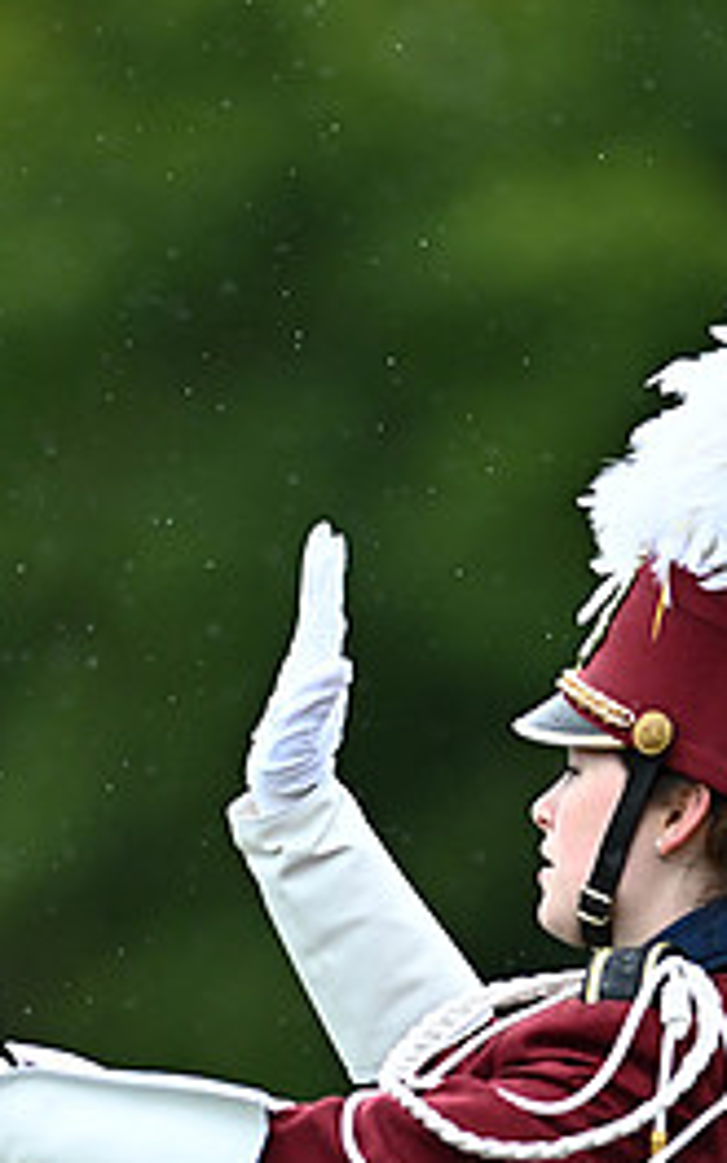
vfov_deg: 3.1
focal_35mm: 672
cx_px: 386
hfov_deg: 2.0
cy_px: 1198
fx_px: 21303
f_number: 2.8
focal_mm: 300
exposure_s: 1/1600
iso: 1400
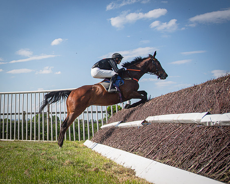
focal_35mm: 44
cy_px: 76
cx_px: 0
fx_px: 298
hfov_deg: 37.7
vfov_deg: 34.2
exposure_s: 1/2000
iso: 100
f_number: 4
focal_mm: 22
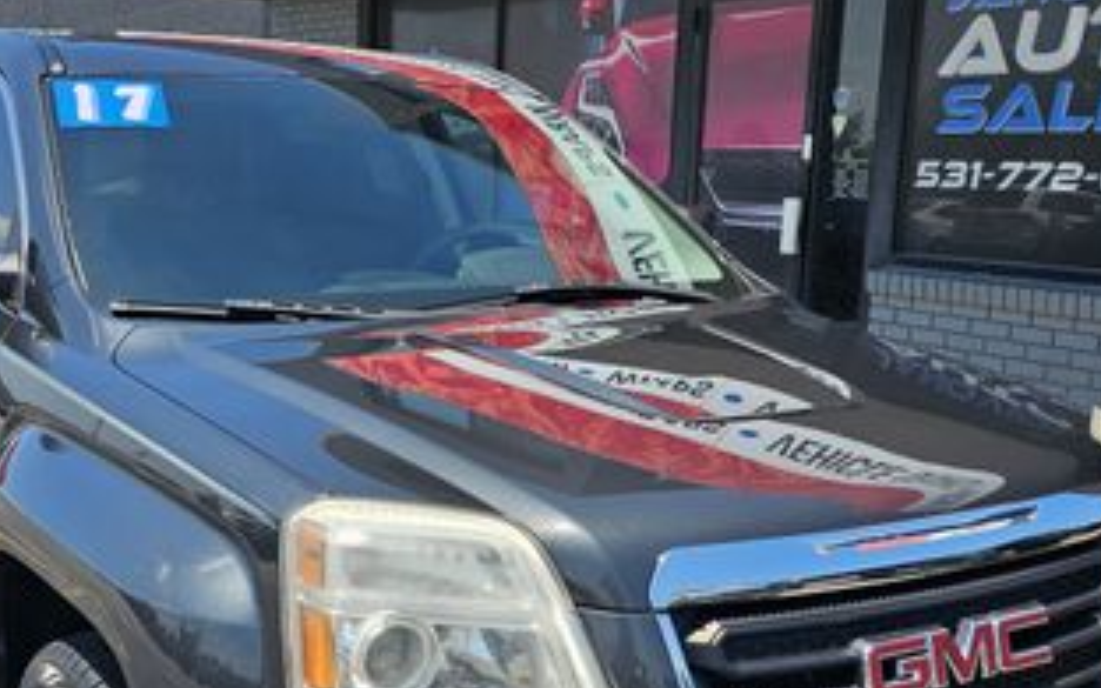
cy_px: 487
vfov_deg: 25.6
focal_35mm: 50
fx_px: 1500
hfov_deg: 40.3
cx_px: 529
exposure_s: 1/585
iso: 10
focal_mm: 6.3
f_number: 1.7
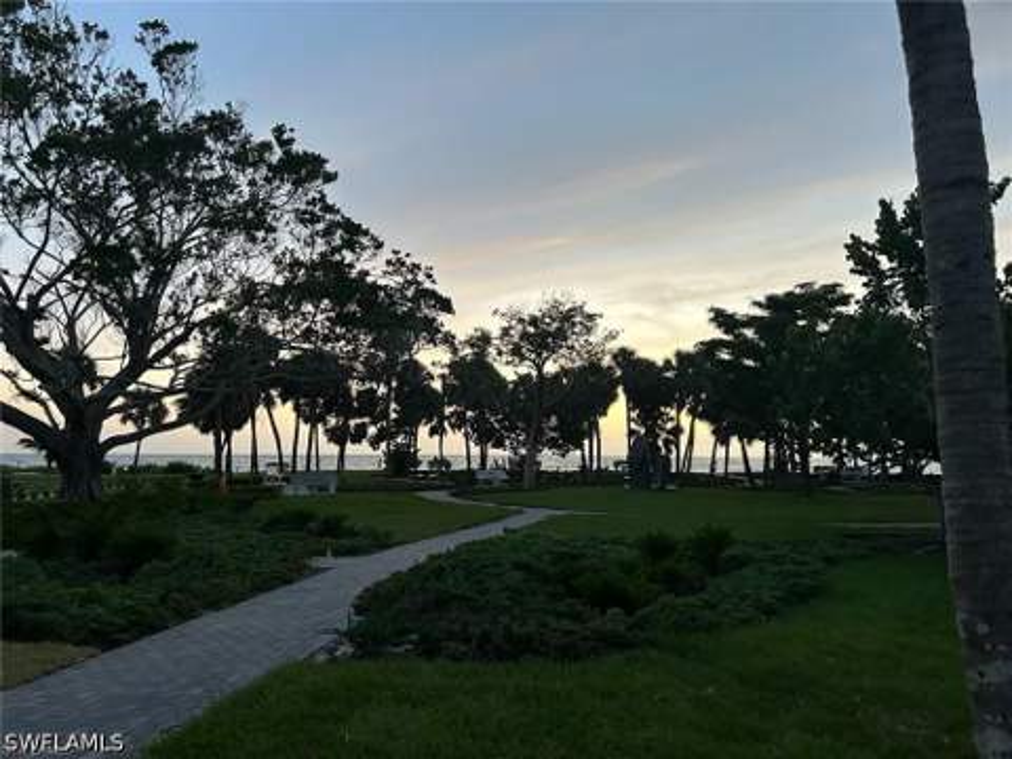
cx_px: 506
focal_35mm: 26
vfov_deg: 53.1
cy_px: 380
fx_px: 760
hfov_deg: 67.3
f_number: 1.5
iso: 320
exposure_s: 1/60
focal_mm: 5.7
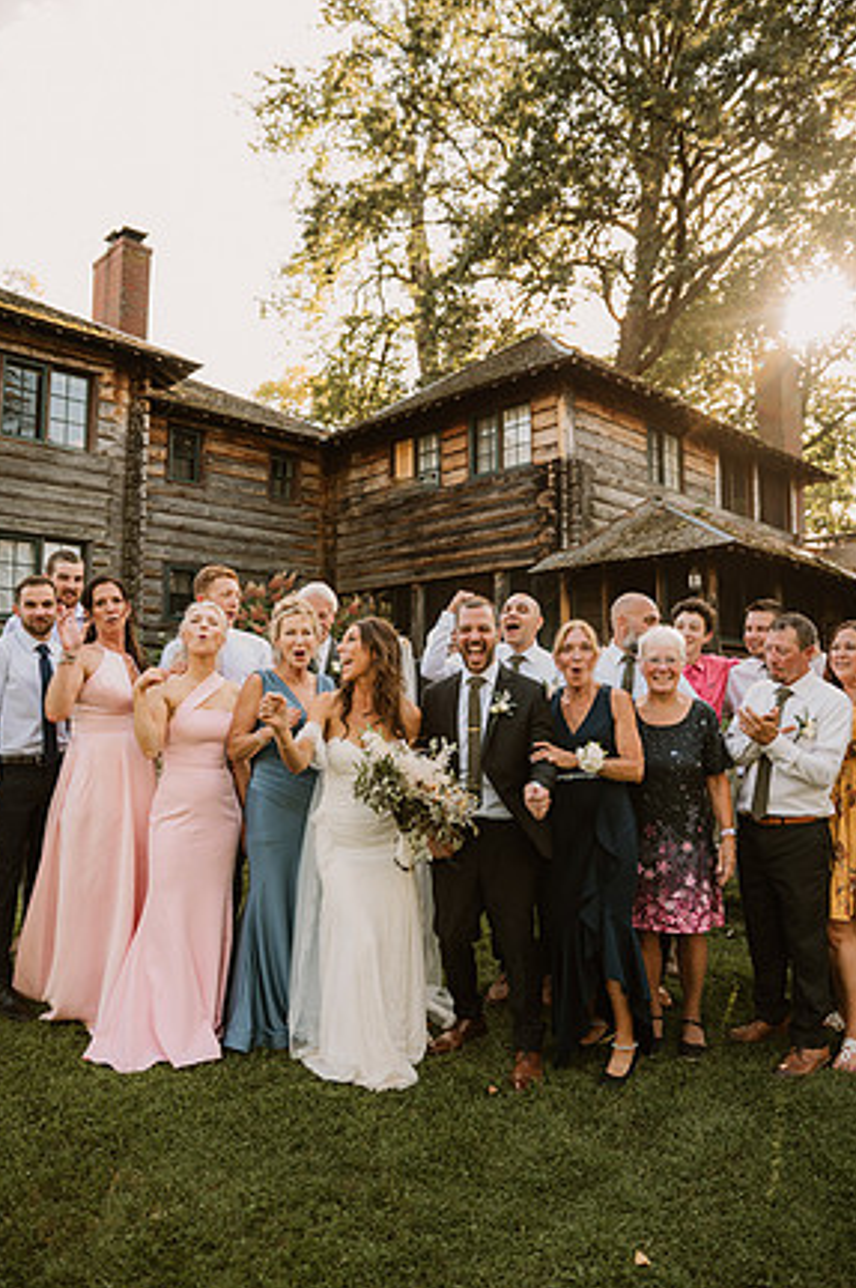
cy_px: 668
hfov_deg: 51.2
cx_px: 425
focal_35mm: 25
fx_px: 894
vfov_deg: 71.5
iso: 250
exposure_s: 1/200
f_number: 2.8
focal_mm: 24
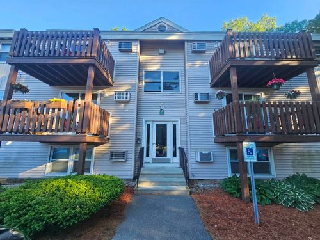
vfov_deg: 89.9
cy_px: 120
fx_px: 120
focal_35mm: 13
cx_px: 160
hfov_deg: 106.2
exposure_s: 1/192
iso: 50
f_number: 2.2
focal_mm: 2.2
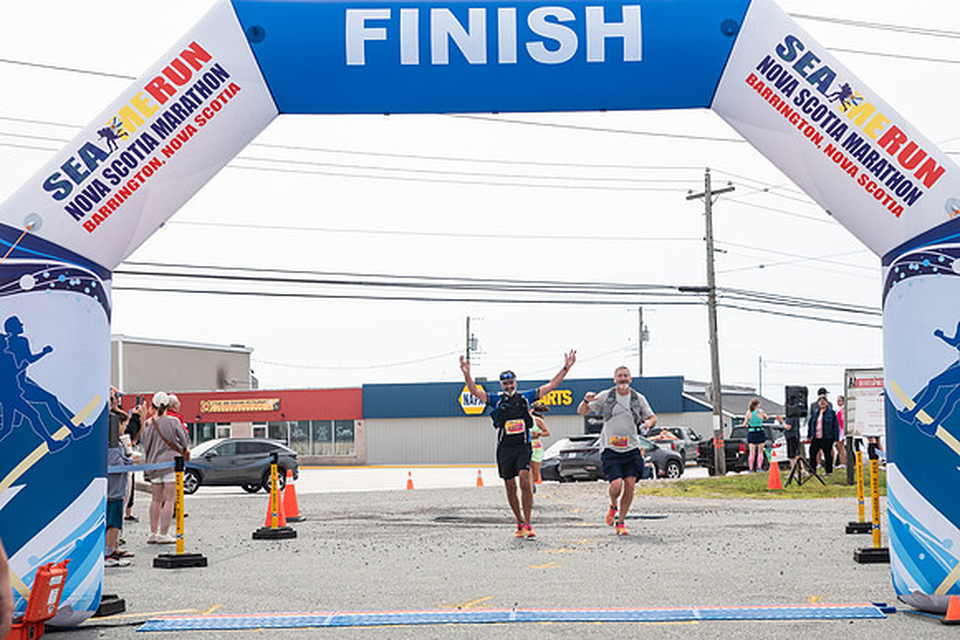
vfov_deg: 21.1
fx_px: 1717
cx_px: 548
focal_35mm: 64
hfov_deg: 31.2
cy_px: 365
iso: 800
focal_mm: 52
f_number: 4
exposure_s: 1/3200
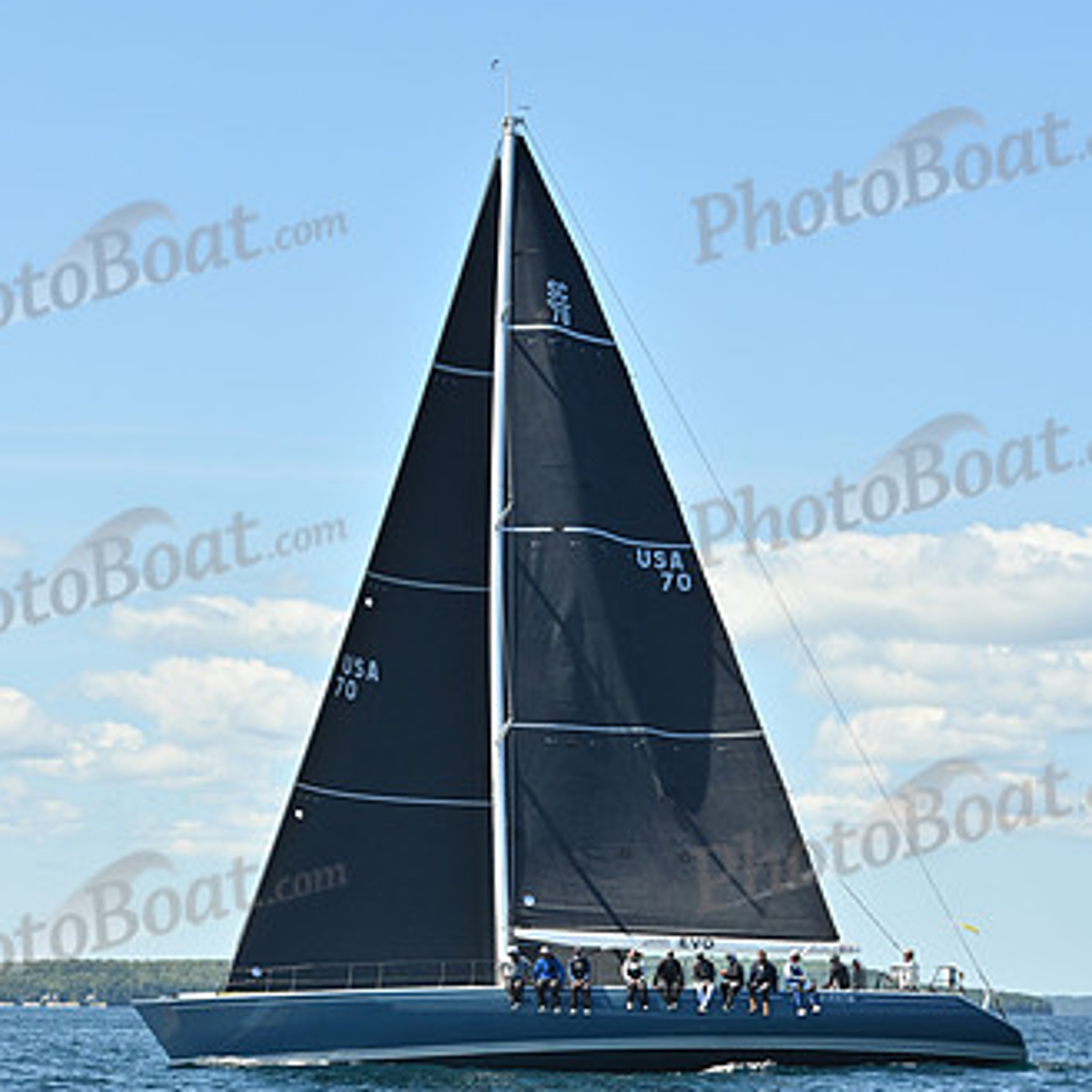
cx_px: 519
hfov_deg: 11.9
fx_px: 5246
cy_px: 704
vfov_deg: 11.9
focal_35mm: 147
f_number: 7.1
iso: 320
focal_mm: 98
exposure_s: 1/1000
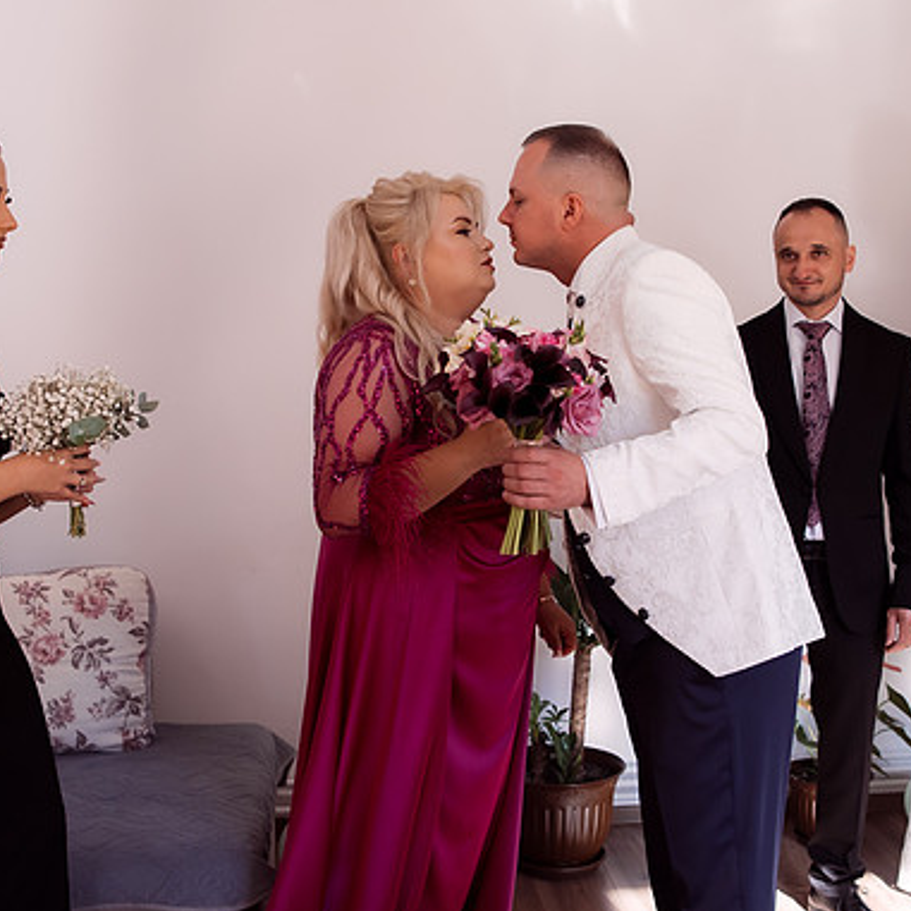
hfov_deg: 38.3
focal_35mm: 44
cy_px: 453
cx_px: 490
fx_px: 1310
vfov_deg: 38.3
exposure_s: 1/320
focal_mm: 23
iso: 800
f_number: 3.2
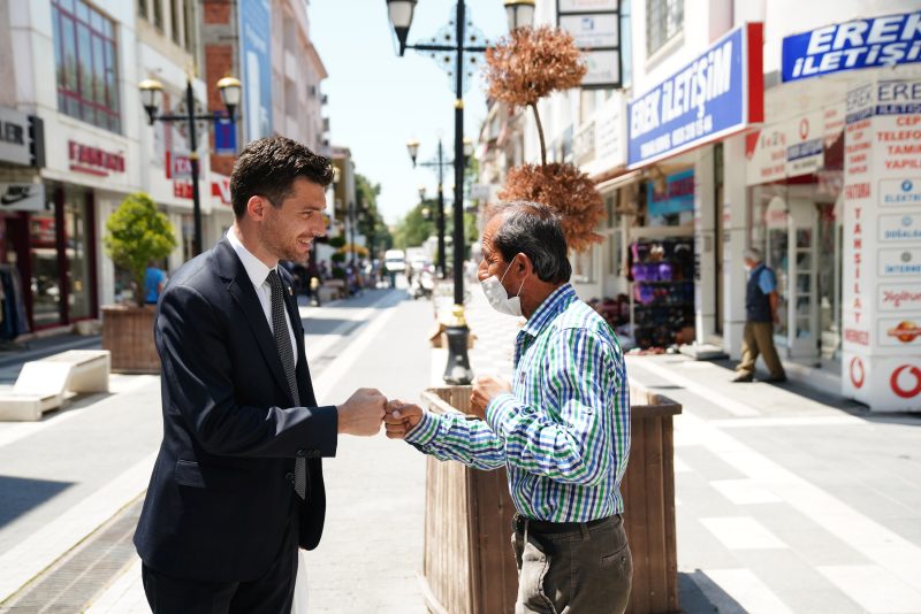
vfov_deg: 34.2
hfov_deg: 49.5
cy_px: 307
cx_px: 460
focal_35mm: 39
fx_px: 998
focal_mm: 39
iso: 640
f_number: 3.5
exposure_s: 1/2500
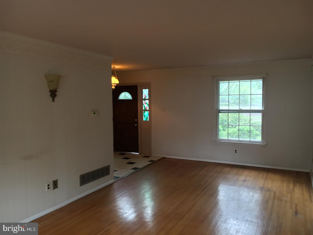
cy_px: 118
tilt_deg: -5.3
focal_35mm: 29
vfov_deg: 48.2
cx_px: 156
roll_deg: +0.5
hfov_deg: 61.7
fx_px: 262
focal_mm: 4.15
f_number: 2.2
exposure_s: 1/30
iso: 160
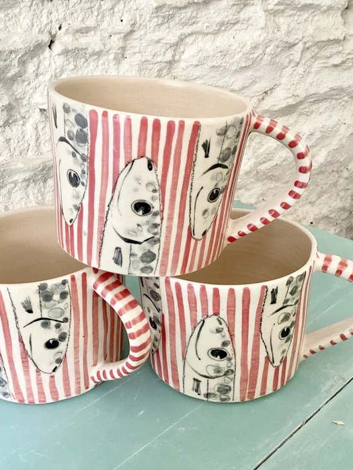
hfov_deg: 36.8
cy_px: 227
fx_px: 530
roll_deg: -0.1
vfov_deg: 47.8
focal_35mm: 39
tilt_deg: -26.2
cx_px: 163
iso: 320
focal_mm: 3.3
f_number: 2.4
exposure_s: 1/40
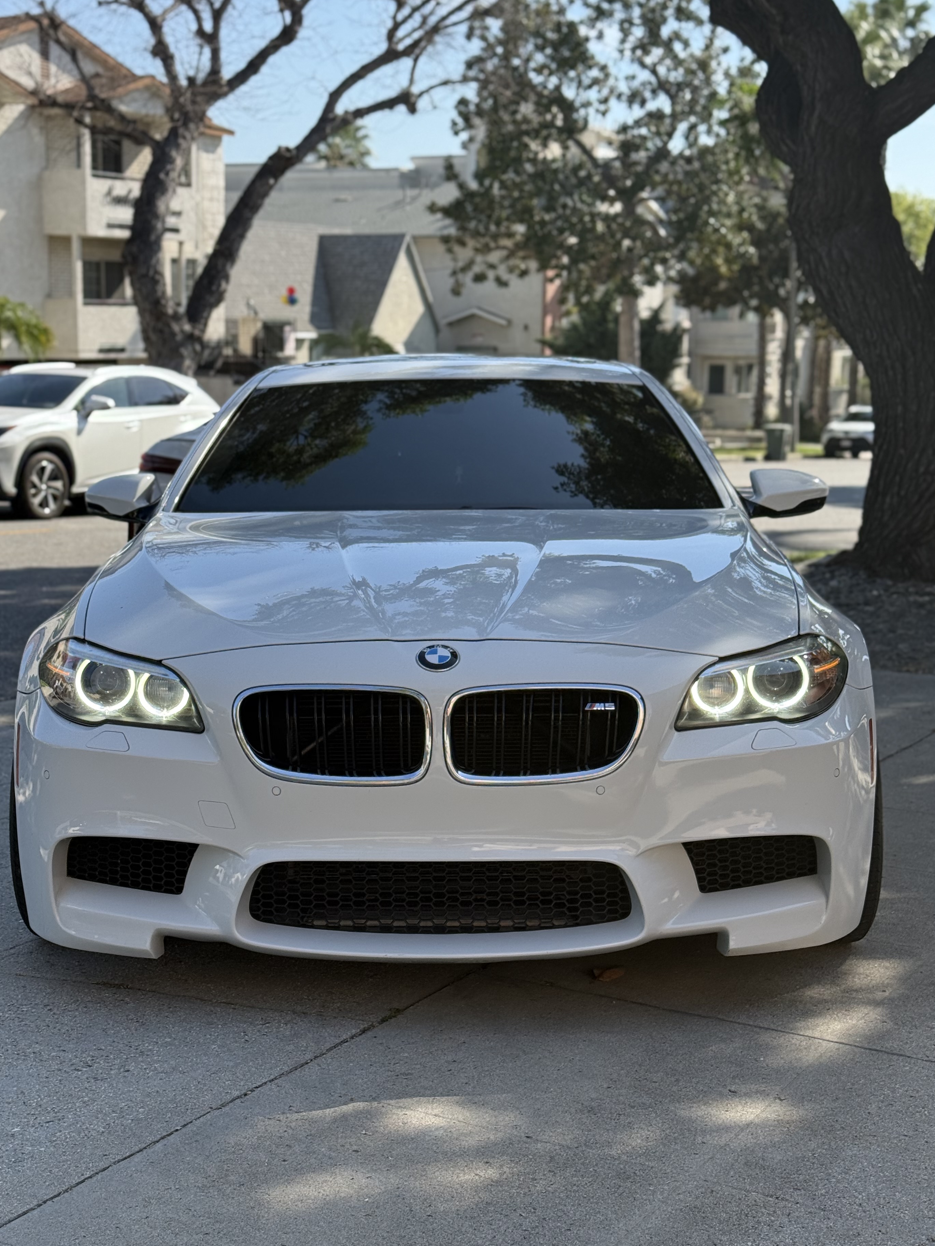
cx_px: 434
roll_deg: -0.6
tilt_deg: -7.6
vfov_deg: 36.2
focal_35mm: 53
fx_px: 1909
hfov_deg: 27.5
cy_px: 575
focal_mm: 6.76
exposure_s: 1/2494
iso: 64
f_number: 1.78
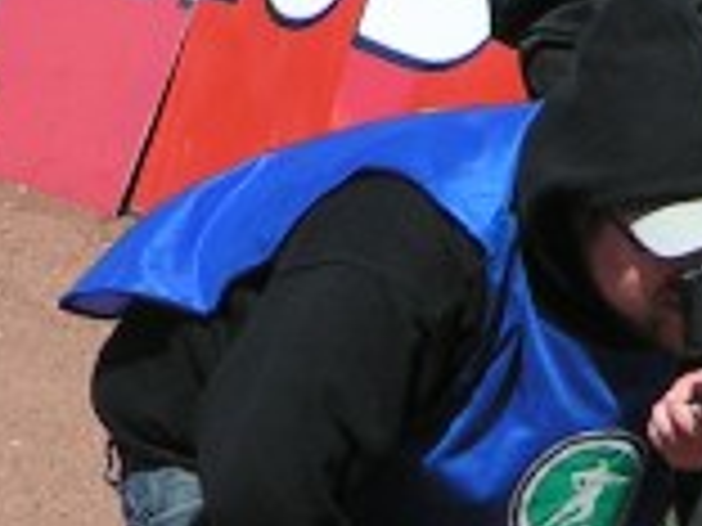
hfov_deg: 1.1
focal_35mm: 1744
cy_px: 247
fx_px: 35368
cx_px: 400
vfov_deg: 0.9
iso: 50
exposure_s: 1/640
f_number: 5
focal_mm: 52
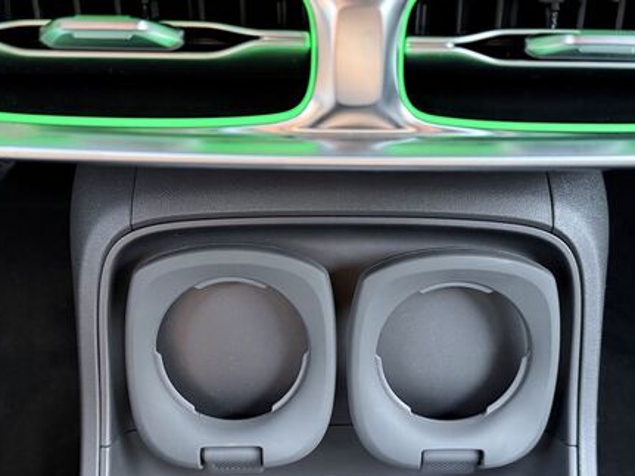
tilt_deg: -48.2
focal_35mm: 41
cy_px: 265
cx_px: 336
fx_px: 752
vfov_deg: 35.1
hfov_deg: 45.8
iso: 800
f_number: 1.78
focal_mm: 6.76
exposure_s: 1/46
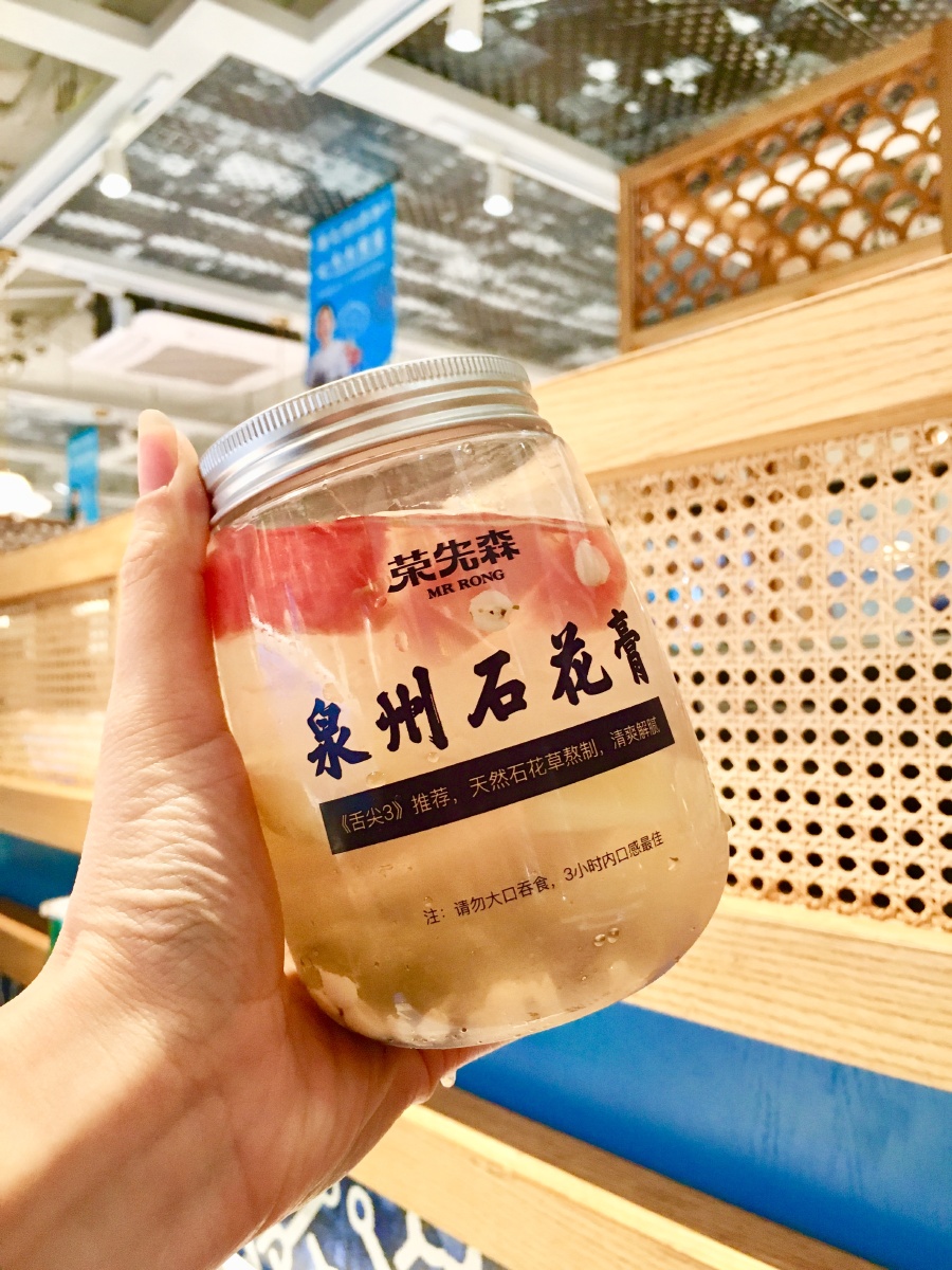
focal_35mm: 29
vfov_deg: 61.7
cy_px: 635
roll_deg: +0.5
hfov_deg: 48.2
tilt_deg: +2.0
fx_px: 1063
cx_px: 476
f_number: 2.2
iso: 200
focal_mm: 4.15
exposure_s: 1/33
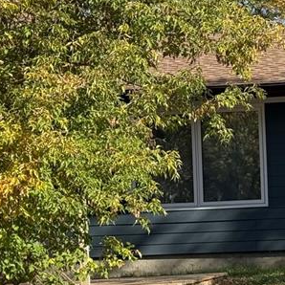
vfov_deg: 11.9
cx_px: 462
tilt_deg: +1.2
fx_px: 1360
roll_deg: +2.4
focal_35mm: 146
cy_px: 196
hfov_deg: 11.3
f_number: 1.78
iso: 64
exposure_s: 1/3534
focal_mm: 6.76
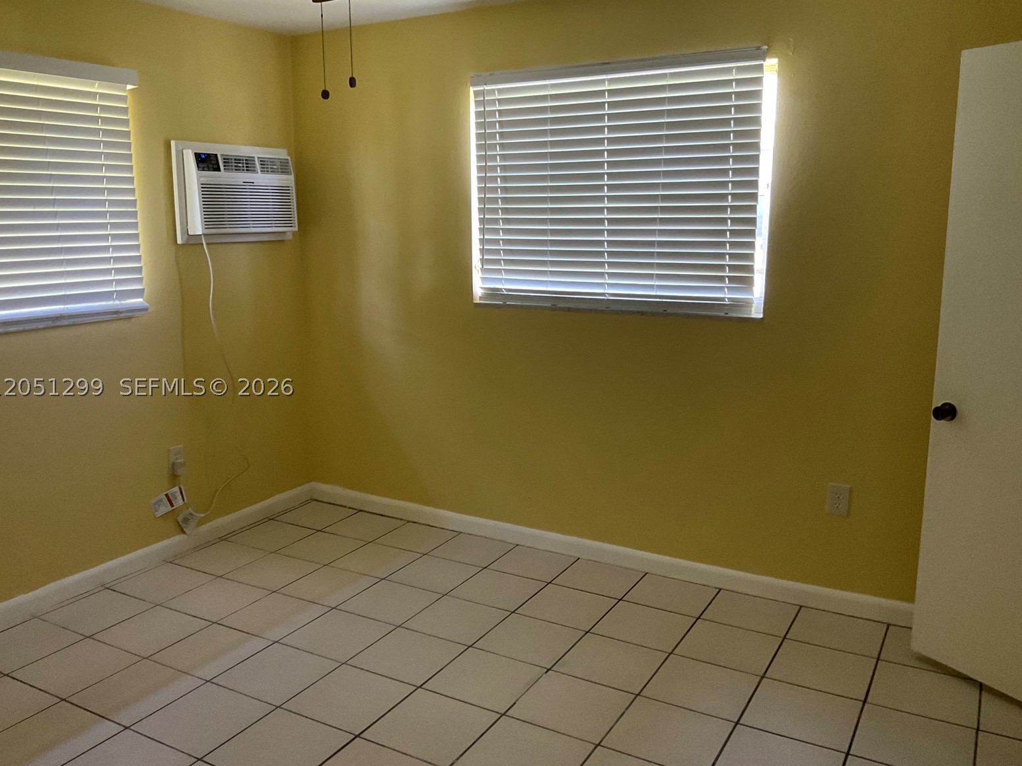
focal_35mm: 30
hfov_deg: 60.0
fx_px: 886
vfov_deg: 46.8
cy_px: 387
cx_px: 496
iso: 250
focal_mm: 3
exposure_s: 1/60
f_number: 1.8
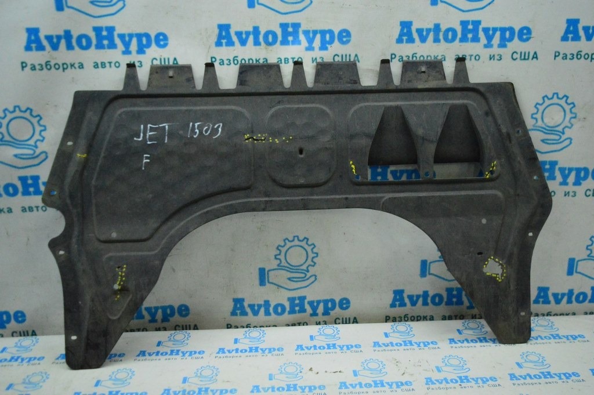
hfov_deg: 57.3
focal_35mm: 33
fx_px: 544
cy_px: 198
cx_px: 297
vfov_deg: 39.9
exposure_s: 1/1000
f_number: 4
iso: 6400
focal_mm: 22
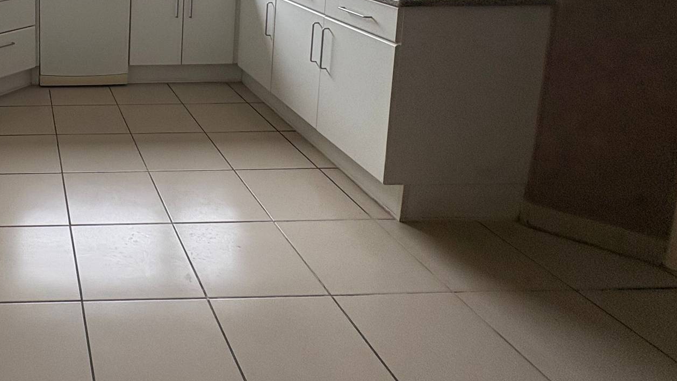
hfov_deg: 52.7
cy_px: -30
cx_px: 35
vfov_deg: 33.4
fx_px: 557
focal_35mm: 31
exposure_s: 1/99
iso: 100
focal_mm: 2.22
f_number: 2.2
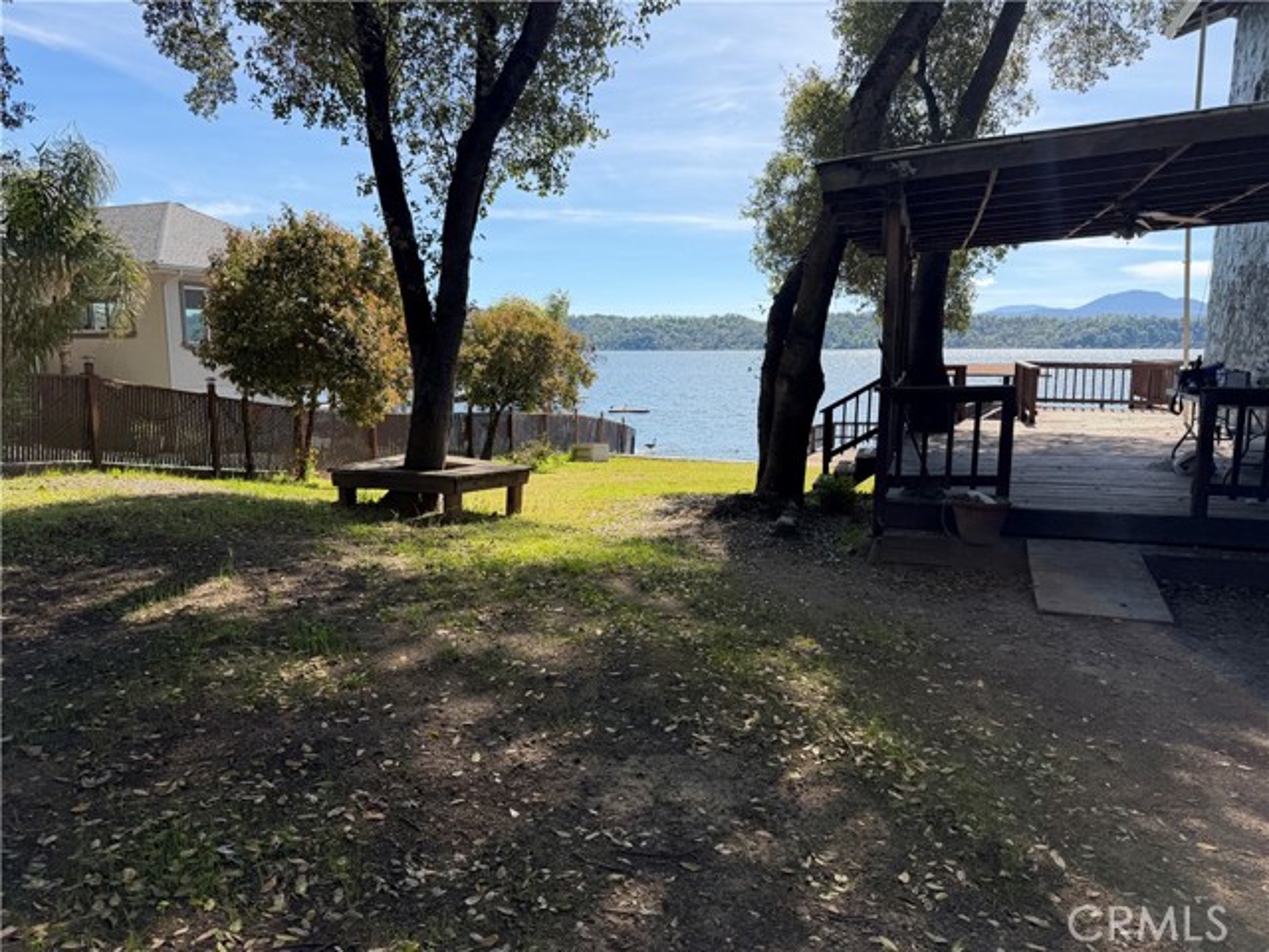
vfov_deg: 56.8
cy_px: 476
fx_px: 880
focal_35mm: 24
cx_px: 634
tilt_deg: -8.4
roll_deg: +0.3
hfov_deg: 71.6
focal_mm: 6.76
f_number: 1.78
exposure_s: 1/1855
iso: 80
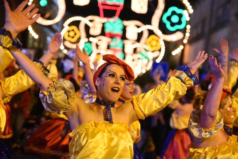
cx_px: 119
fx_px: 463
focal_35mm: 70
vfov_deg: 19.5
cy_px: 80
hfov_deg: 28.8
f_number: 2.8
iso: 5000
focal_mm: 70
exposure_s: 1/160
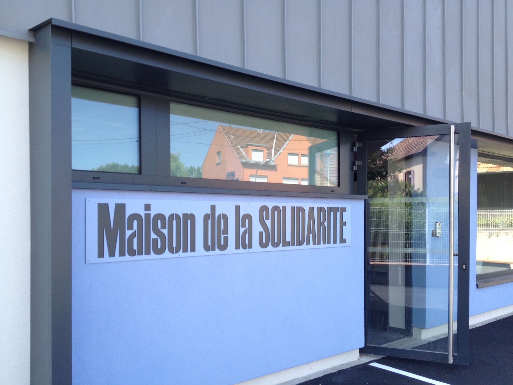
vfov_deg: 40.7
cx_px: 256
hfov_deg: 52.6
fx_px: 519
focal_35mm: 35
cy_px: 192
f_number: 2.4
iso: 50
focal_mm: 4.28
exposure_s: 1/280
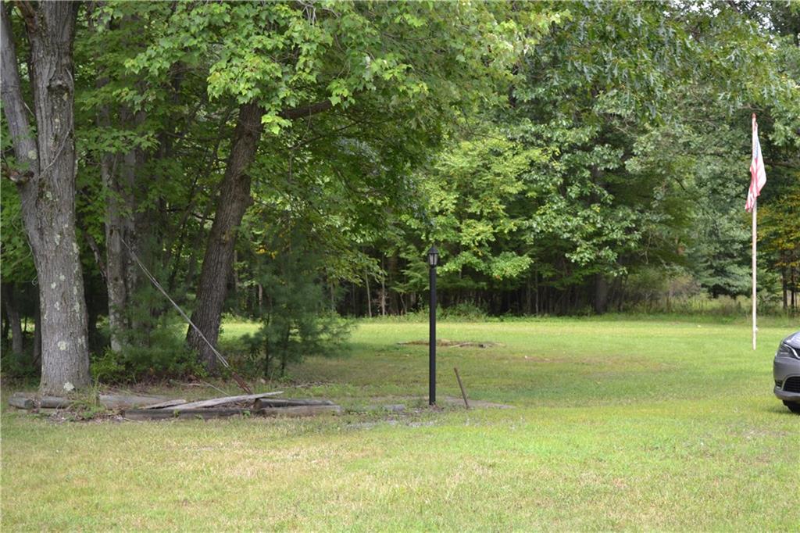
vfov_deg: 22.6
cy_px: 266
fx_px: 1333
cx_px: 400
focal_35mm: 60
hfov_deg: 33.4
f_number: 5.3
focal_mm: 40
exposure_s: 1/125
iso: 200
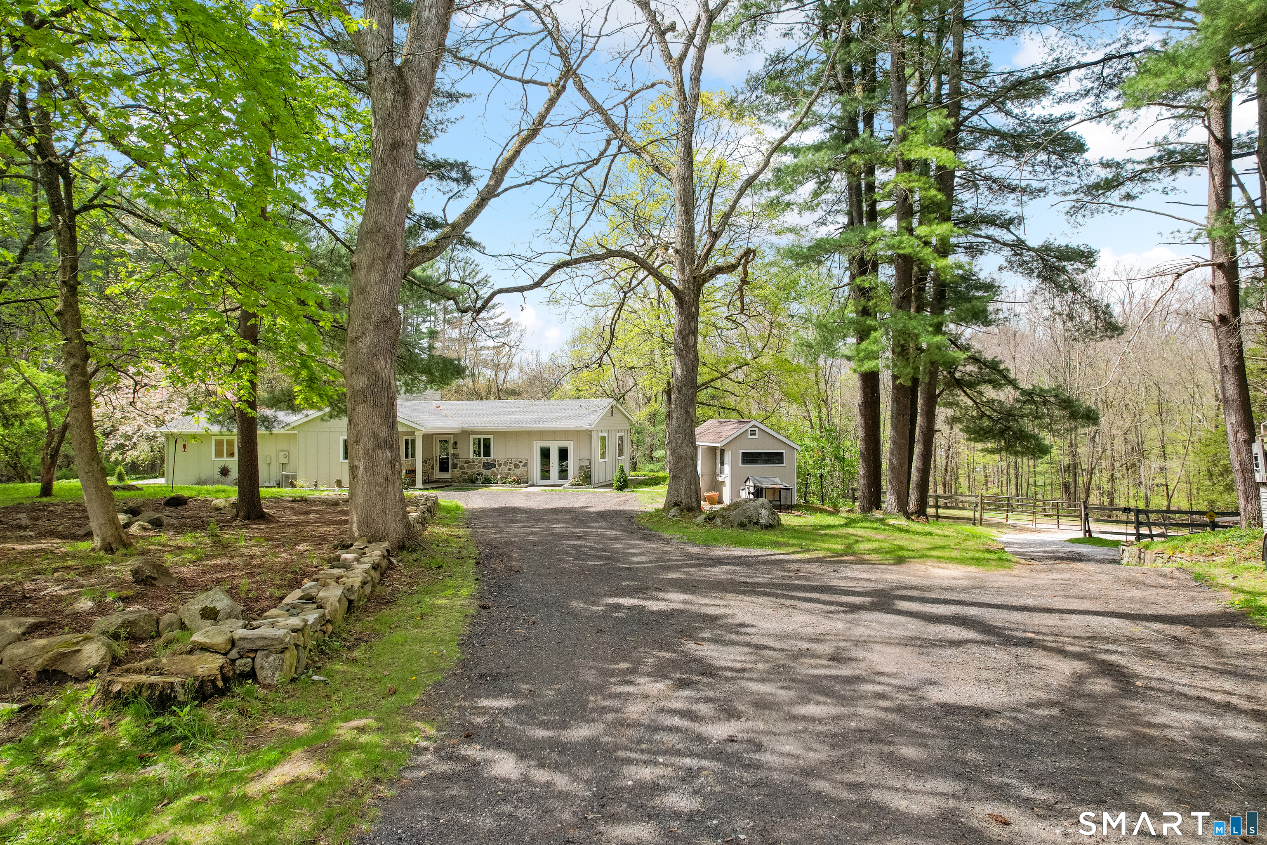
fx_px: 774
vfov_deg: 57.2
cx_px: 634
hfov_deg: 78.6
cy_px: 422
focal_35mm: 22
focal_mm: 8.38
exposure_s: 1/1600
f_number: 2.8
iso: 200
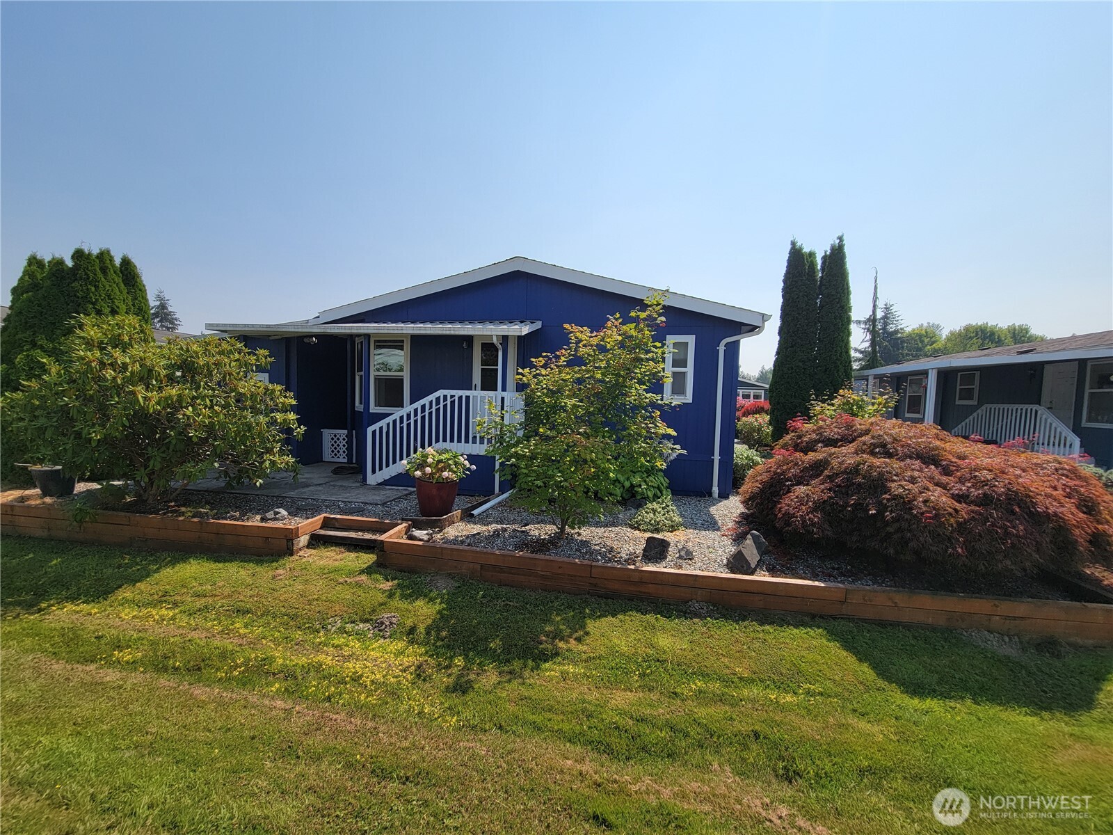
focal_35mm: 13
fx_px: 418
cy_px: 418
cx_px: 556
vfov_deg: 89.9
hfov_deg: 106.2
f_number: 2.2
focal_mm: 2.2
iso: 50
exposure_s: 1/2210
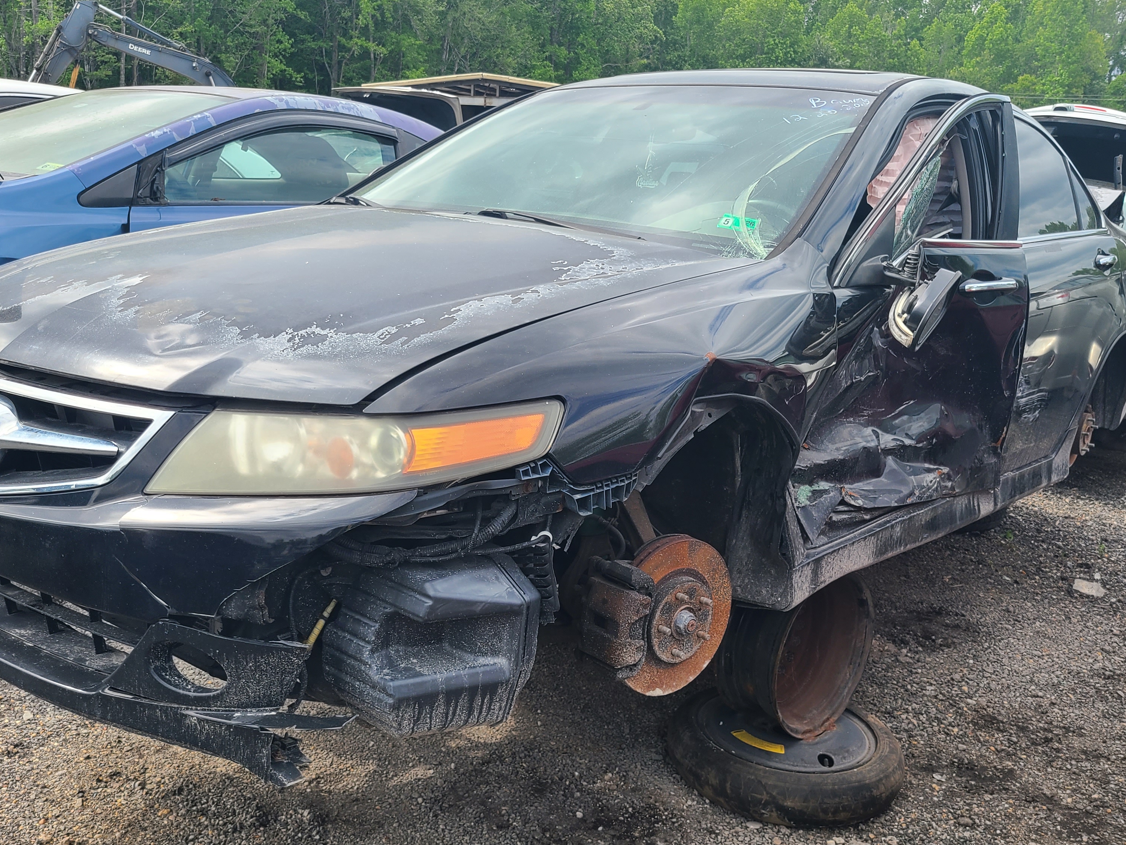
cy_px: 452
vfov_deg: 40.7
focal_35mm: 35
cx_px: 569
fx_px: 1138
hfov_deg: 52.6
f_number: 1.8
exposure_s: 1/796
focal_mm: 5.4
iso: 40
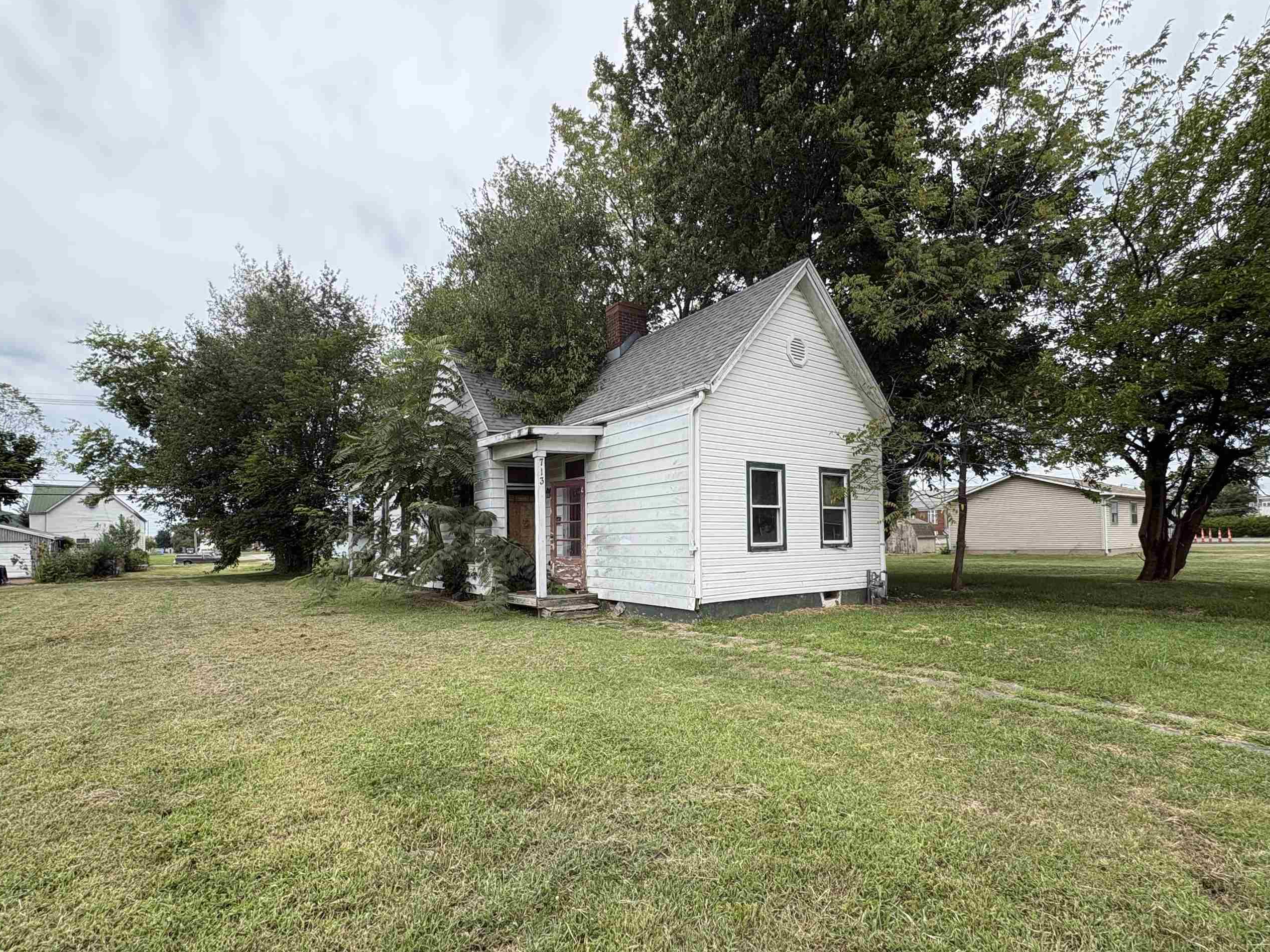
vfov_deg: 74.4
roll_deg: +0.8
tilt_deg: +1.4
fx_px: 624
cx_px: 630
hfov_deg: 91.0
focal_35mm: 17
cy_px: 534
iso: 40
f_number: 2.2
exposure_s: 1/1048
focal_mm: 2.22
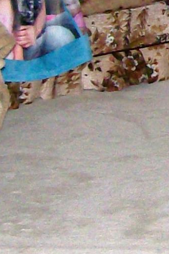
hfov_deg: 6.0
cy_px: -74
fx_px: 1542
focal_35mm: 219
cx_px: 387
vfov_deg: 9.2
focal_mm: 6
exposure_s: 1/64
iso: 140
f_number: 2.7
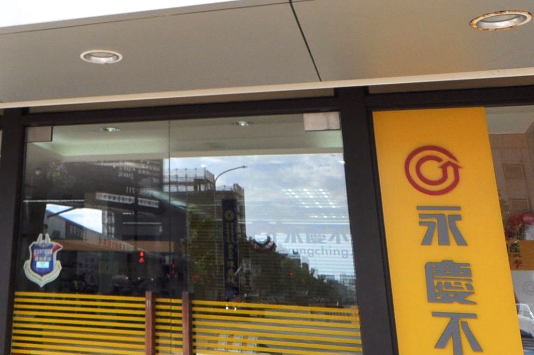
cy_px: 10
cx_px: 74
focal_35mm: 45
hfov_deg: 40.9
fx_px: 667
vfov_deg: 28.2
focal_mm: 8
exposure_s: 1/640
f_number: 6.3
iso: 200
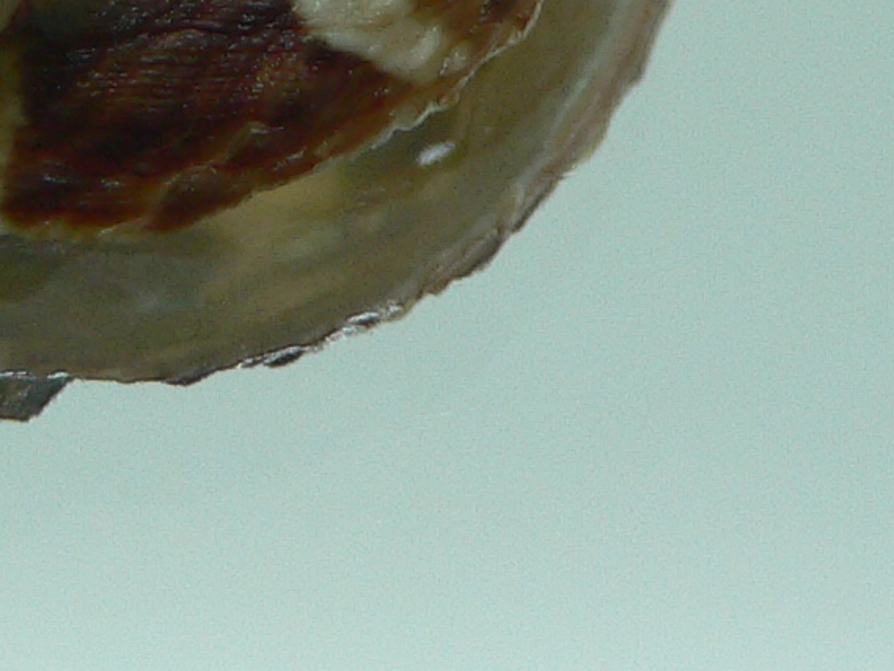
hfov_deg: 15.7
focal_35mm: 124
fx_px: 3203
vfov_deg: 11.5
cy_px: -313
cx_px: 132
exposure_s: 1/60
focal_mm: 4.6
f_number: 2.8
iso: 100
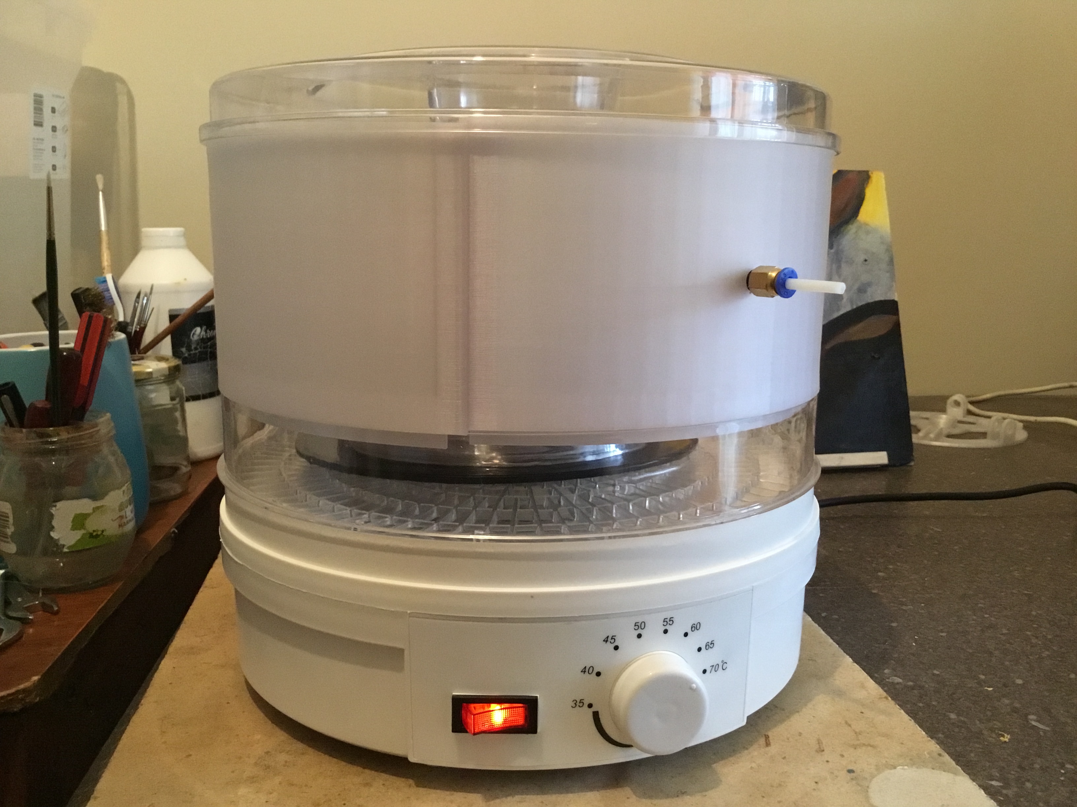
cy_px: 404
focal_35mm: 31
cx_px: 538
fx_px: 964
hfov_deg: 58.4
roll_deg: -0.2
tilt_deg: -11.4
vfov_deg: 45.4
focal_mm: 3.3
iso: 250
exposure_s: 1/17
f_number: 2.4
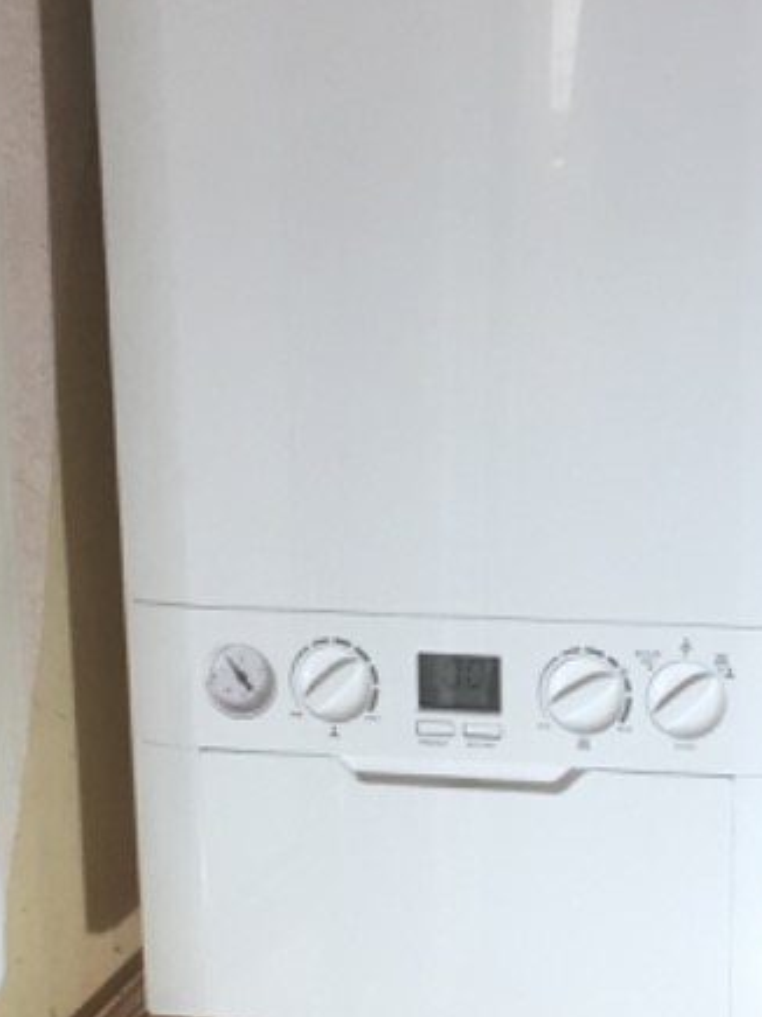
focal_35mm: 80
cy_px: 743
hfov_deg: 18.4
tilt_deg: -13.7
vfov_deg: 24.2
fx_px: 2349
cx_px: 498
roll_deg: -0.1
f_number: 2.2
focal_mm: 4.15
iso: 32
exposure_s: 1/33
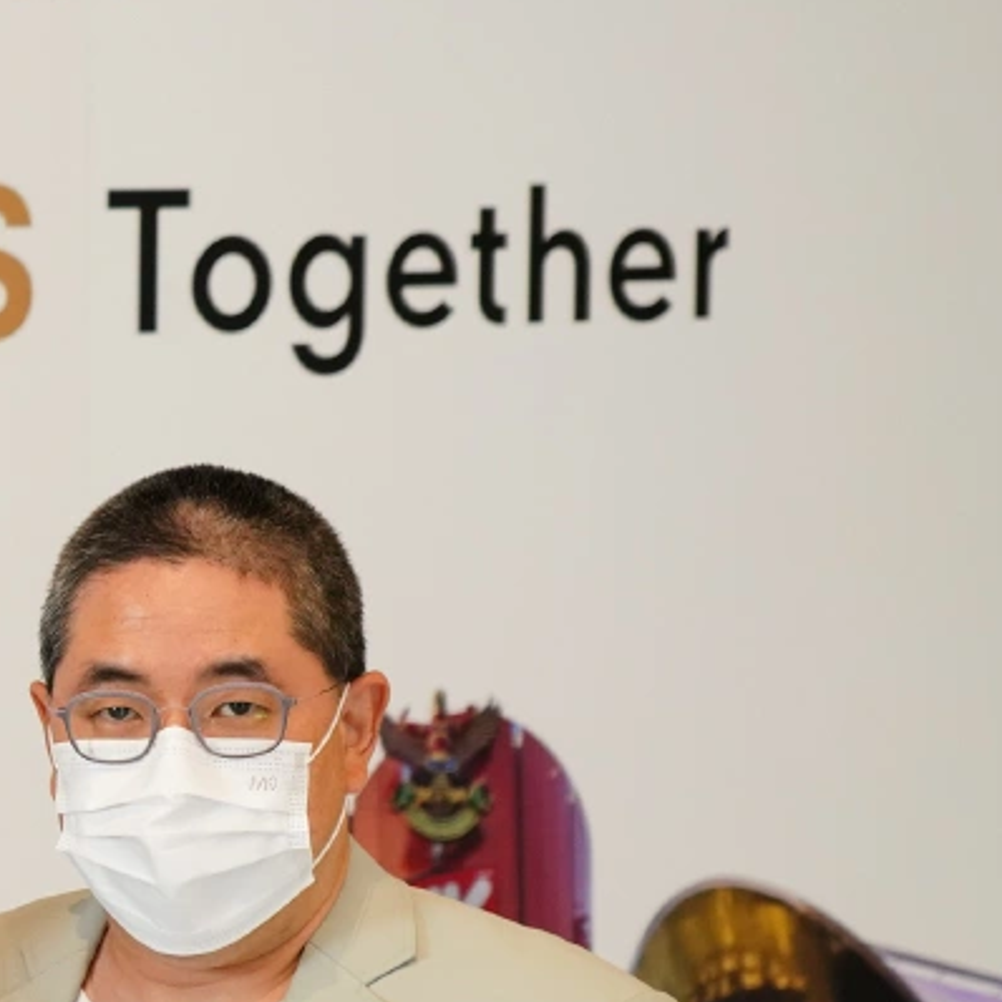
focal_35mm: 169
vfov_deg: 10.3
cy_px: 920
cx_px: -755
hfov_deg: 9.8
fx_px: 5535
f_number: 5
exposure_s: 1/60
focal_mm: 55
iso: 2000
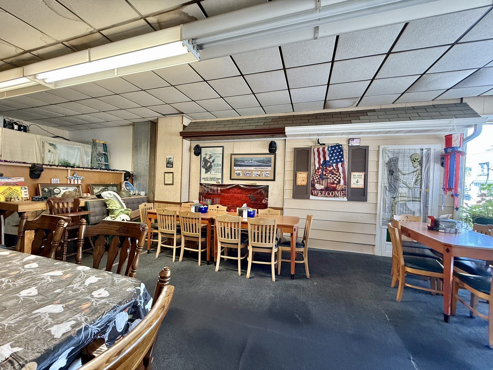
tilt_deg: -0.2
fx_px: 199
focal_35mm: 14
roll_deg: -1.6
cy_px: 185
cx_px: 246
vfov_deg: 85.7
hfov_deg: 102.1
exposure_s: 1/60
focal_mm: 2.22
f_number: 2.2
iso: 320
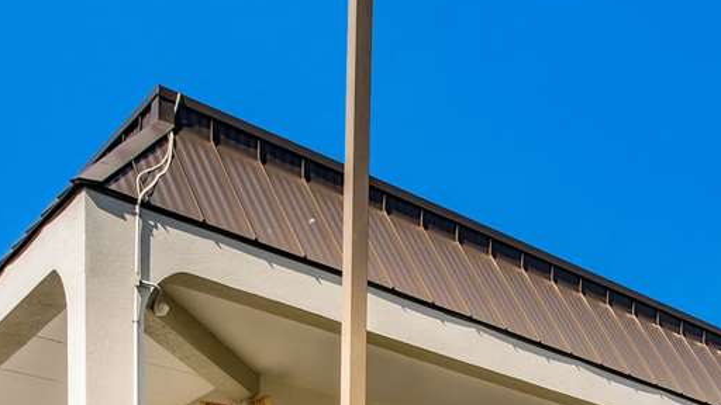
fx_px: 879
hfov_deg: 37.0
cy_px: 641
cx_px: 804
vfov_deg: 21.1
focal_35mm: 46
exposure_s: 1/100
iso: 100
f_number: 11
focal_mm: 10
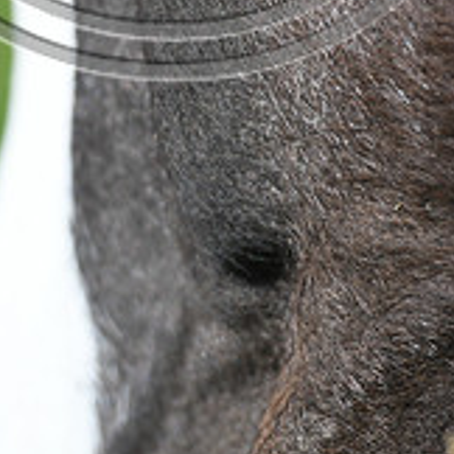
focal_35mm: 912
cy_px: -331
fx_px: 13533
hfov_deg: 1.9
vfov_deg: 1.9
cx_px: 133
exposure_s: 1/1250
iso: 140
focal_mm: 200
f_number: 3.5
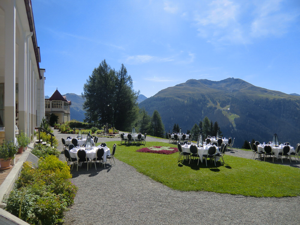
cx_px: 150
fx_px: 208
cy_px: 112
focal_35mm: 24
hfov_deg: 71.6
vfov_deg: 56.8
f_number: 7.5
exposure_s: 1/200
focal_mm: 4.3
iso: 64
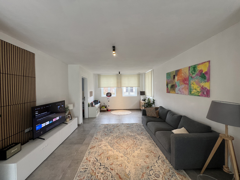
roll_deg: +0.9
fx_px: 90
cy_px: 90
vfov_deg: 89.9
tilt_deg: -0.1
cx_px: 120
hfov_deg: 106.2
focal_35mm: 13
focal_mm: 1.57
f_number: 1.8
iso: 125
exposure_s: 1/99
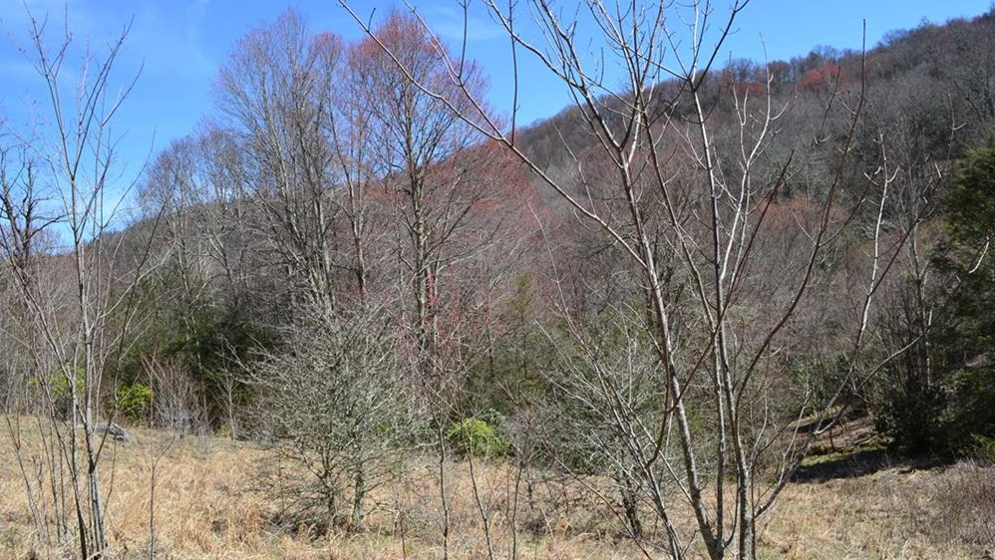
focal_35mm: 29
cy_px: 253
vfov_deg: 40.2
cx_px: 493
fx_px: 765
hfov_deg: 66.1
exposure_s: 1/320
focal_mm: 18
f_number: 11
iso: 400
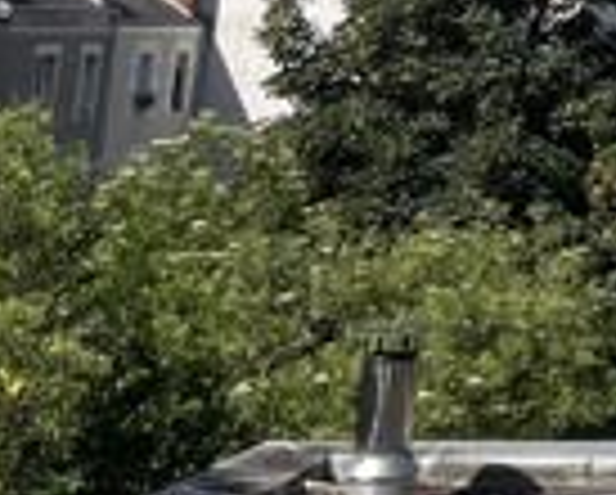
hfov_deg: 10.9
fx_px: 2702
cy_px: -526
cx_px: 1493
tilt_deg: +11.6
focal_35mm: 148
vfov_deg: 9.7
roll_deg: -1.0
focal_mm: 5.1
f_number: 1.6
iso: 50
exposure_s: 1/4149
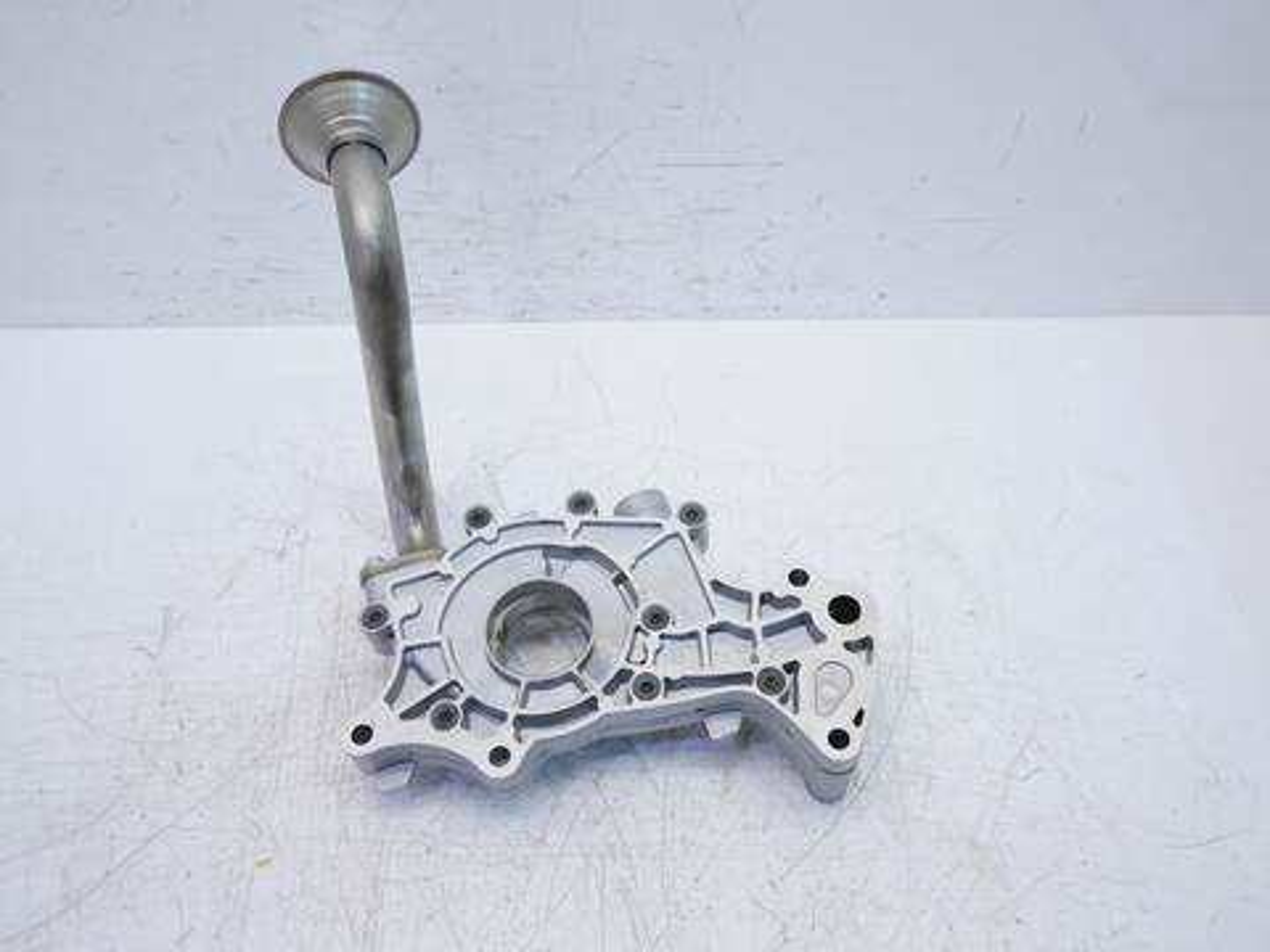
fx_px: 1101
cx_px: 635
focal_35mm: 30
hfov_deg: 60.0
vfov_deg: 46.8
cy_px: 476
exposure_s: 1/125
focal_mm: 15
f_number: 3.7
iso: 200
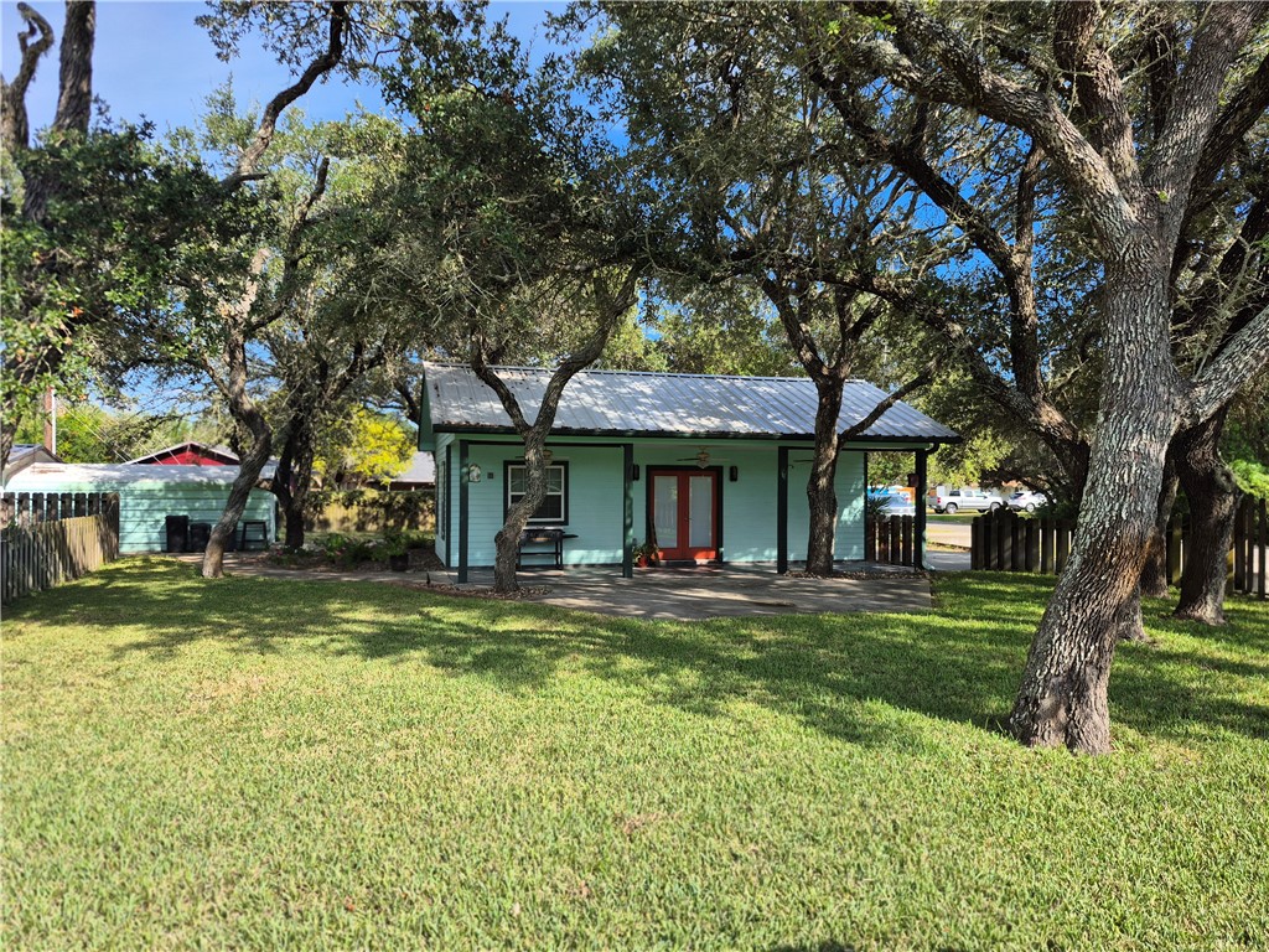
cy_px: 476
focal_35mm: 23
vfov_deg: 58.9
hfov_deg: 73.9
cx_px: 634
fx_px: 843
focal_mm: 5.4
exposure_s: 1/972
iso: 25
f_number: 1.8
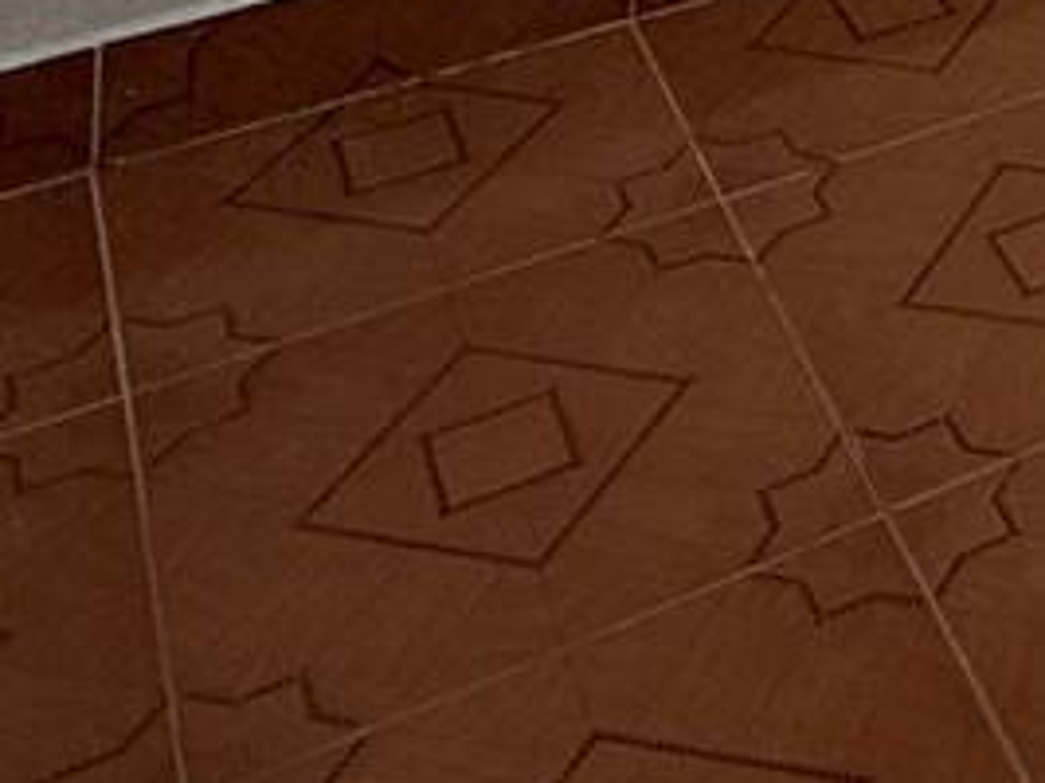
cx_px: 1785
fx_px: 2535
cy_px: -1327
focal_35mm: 84
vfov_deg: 12.1
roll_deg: -1.9
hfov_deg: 18.9
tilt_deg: -0.1
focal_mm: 2.22
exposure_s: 1/518
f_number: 2.2
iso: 50
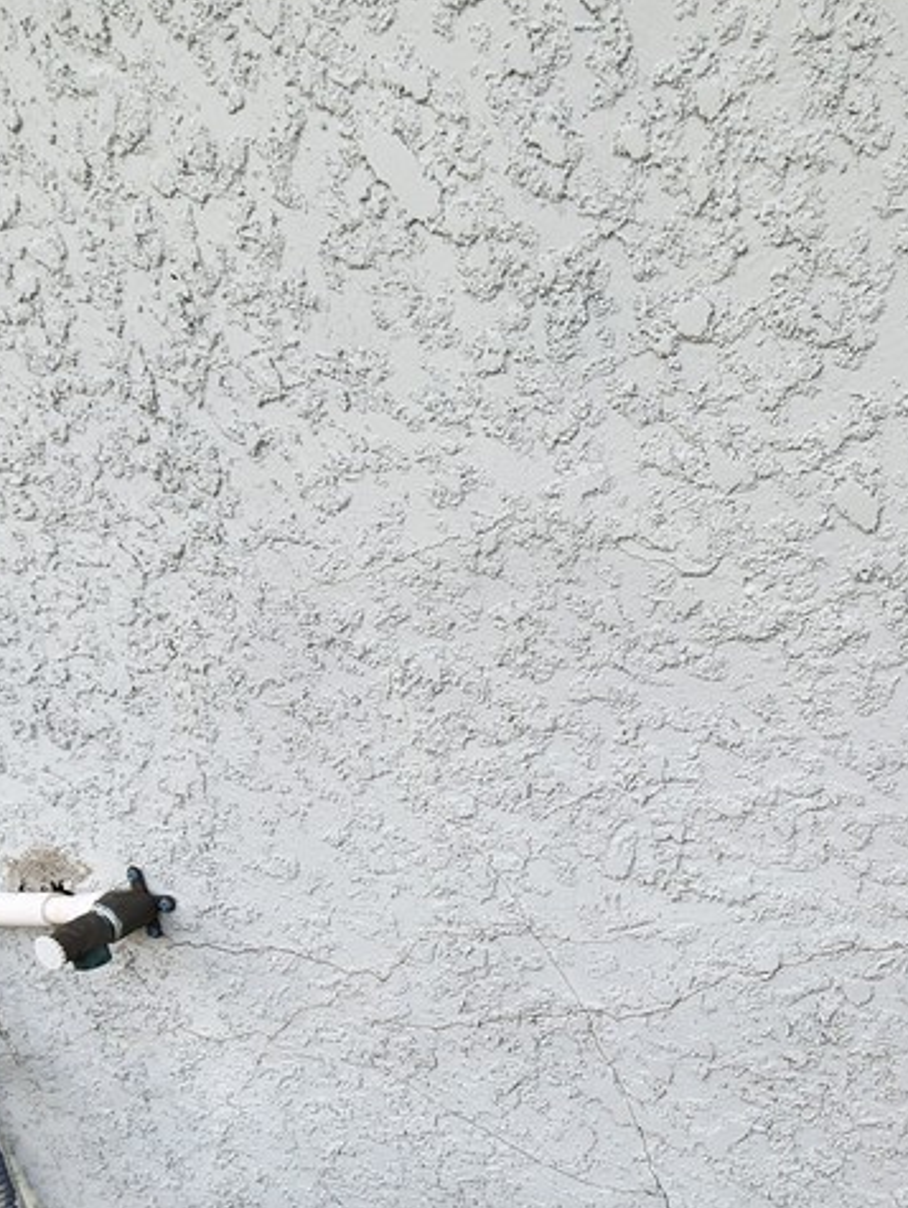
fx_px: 978
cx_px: 656
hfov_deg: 48.3
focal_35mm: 28
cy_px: 862
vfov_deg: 60.9
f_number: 2.2
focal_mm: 2.2
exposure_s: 1/511
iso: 50
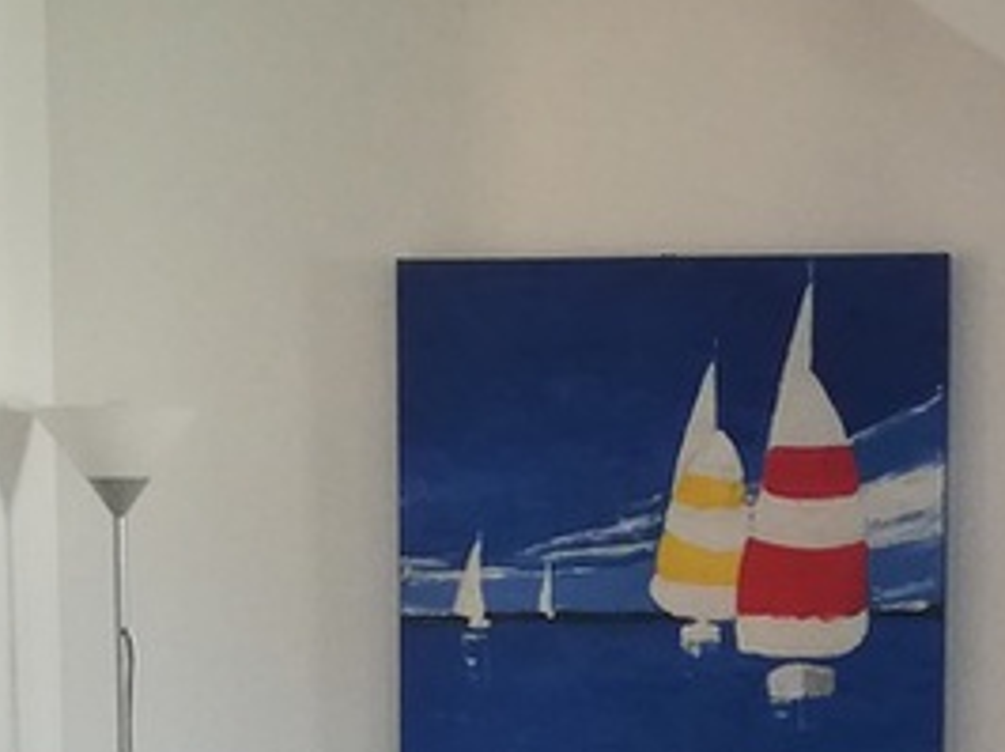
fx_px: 3713
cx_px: 688
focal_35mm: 128
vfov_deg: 11.3
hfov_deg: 15.4
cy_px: 896
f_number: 2.2
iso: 250
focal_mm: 3.81
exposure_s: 1/33.3
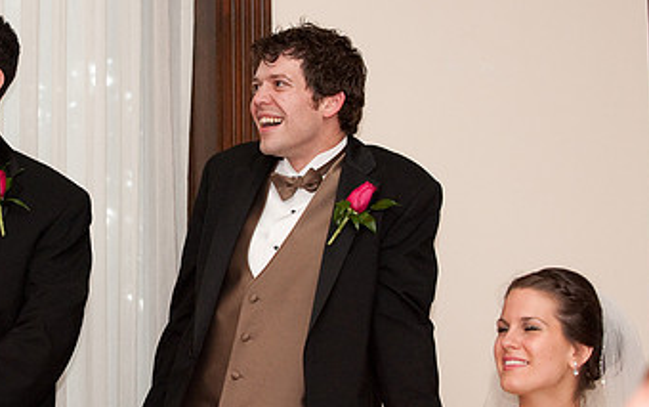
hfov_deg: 15.0
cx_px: 162
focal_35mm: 139
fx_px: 2460
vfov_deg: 9.4
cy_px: 180
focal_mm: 80
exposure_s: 1/60
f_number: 4.5
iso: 2000
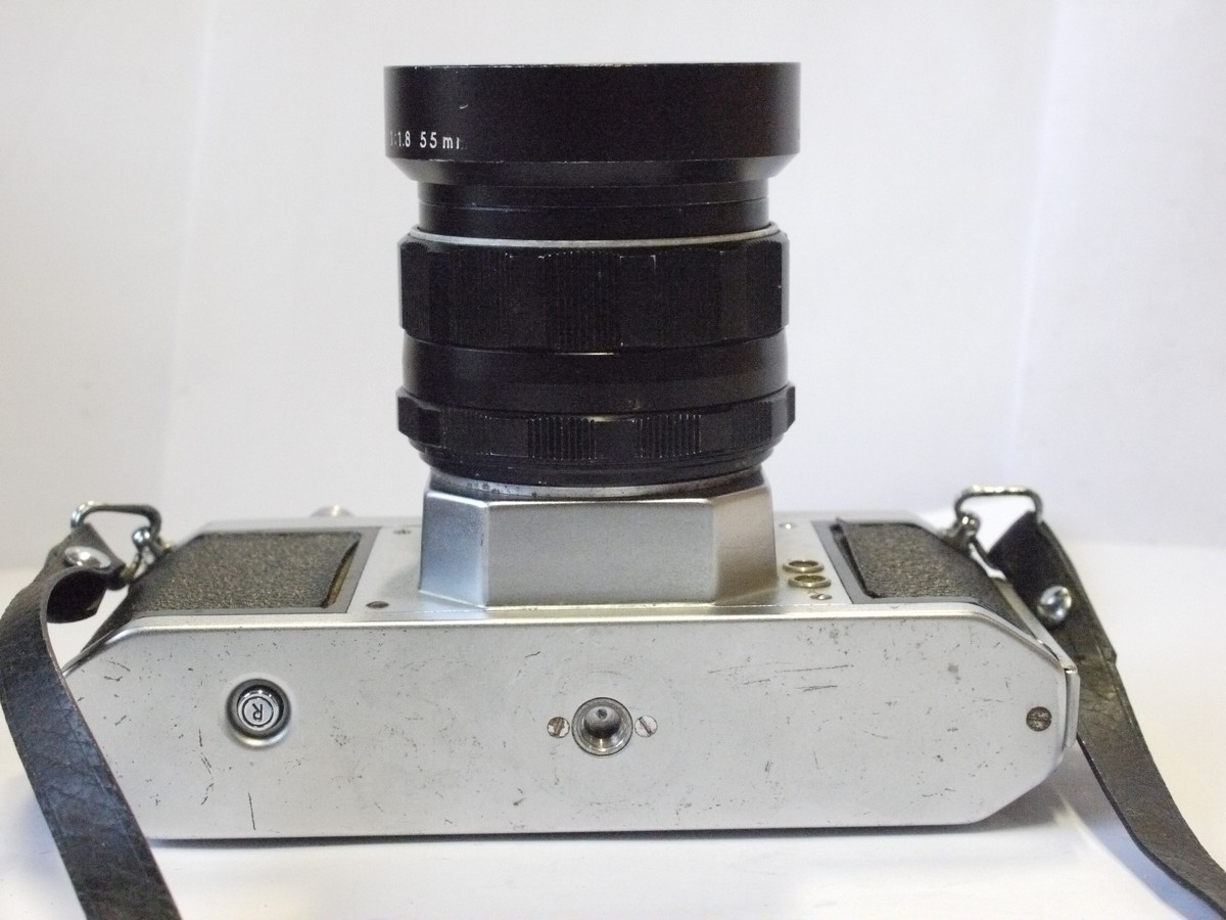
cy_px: 460
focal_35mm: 60
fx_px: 2125
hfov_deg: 32.2
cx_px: 613
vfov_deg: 24.4
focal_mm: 30
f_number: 9
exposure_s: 1/100
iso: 3200
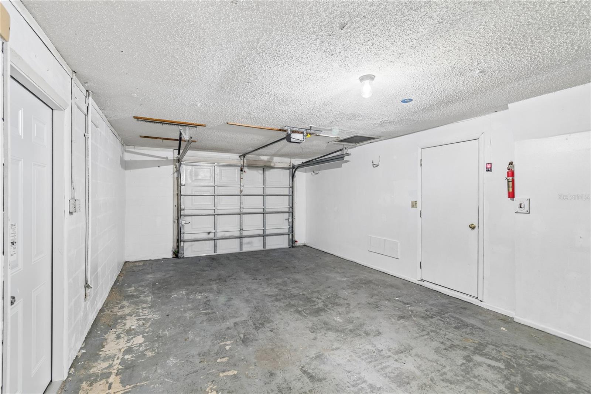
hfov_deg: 100.4
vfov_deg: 77.3
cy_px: 197
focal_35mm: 15
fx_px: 246
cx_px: 296
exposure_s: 1.3
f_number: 7.1
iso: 100
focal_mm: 10
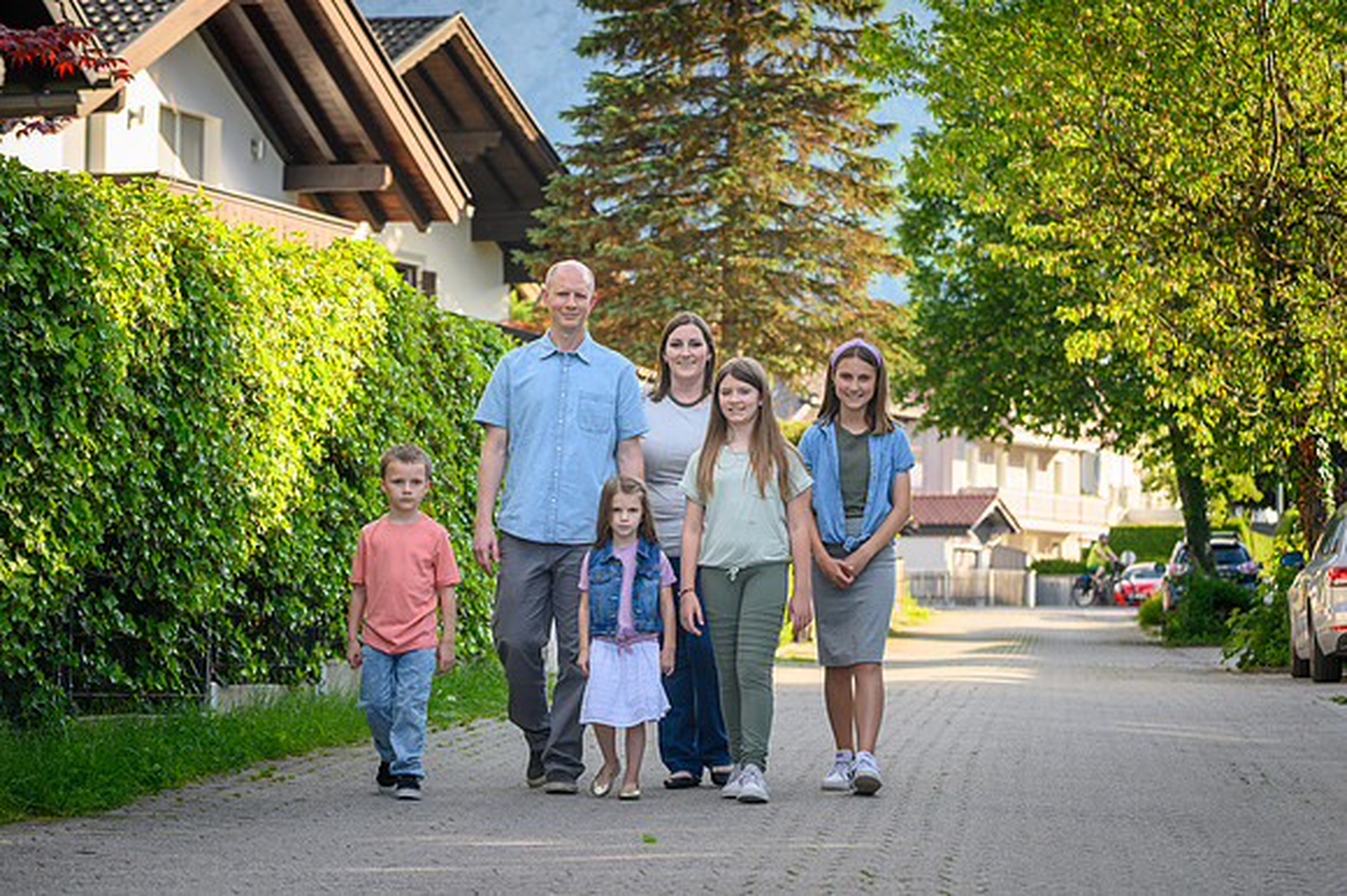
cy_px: 427
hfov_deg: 16.3
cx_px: 747
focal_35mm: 126
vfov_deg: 10.9
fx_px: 4706
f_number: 5.6
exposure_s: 1/640
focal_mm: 102
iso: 400
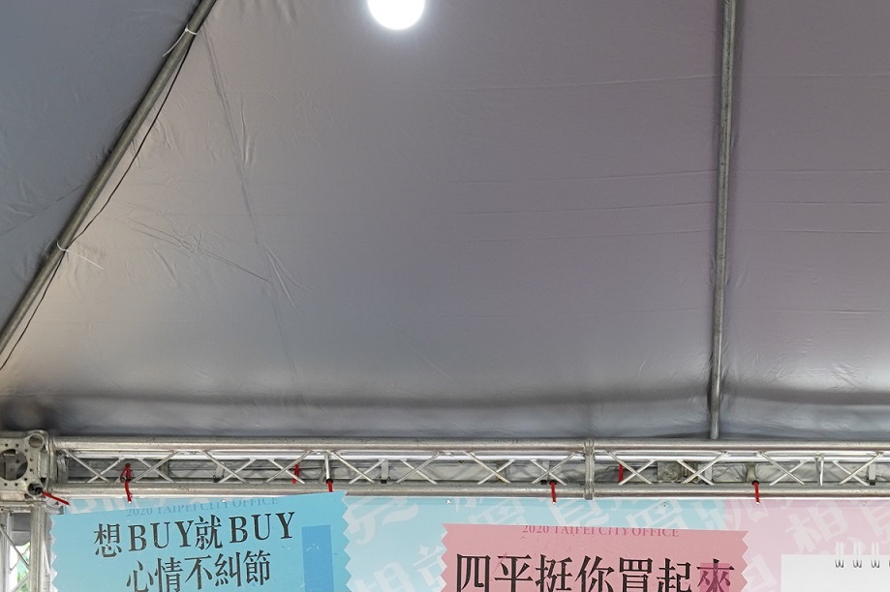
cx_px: 704
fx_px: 2002
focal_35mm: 81
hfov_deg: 24.7
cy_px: 711
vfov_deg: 16.2
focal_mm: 31
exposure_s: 1/160
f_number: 4
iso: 800
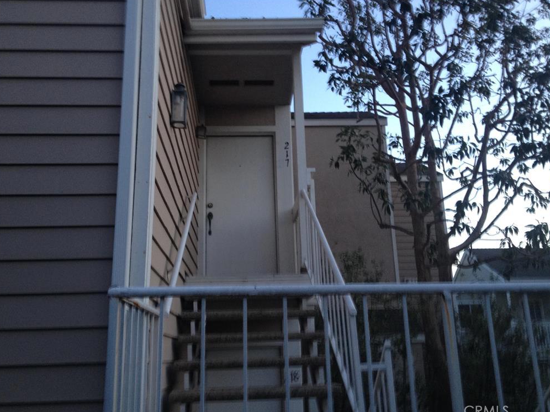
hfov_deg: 51.4
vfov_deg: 39.7
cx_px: 275
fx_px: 572
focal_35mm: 36
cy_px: 207
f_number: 2.4
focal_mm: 4.28
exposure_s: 1/20
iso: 80
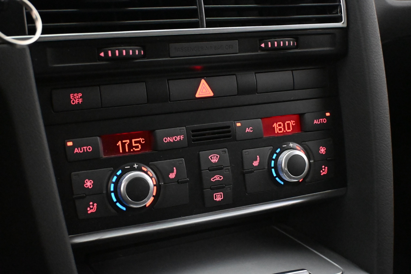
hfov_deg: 41.7
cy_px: 137
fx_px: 539
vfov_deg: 28.5
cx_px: 206
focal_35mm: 47
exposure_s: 1/50
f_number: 5
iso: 12800
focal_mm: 31.5
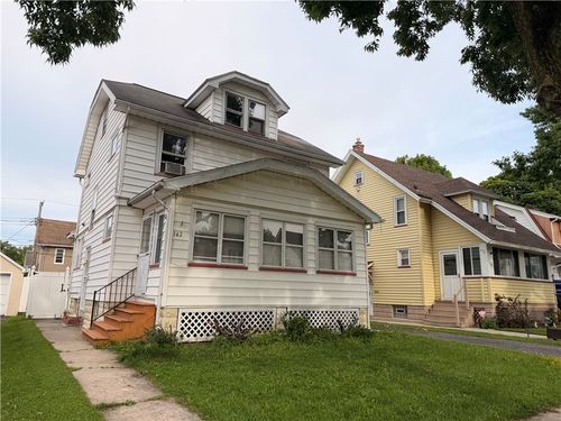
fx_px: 389
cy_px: 210
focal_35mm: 24
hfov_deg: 71.6
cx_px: 280
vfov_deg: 56.8
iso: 80
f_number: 1.78
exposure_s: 1/2370
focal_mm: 6.76
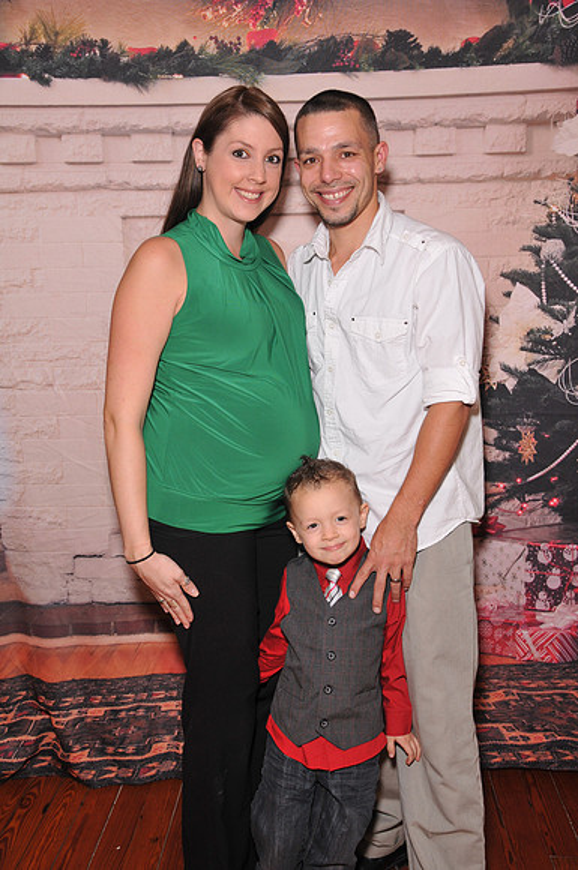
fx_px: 942
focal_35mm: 39
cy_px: 435
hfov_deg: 34.1
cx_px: 289
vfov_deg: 49.6
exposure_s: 1/125
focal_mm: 26
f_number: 6.3
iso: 400
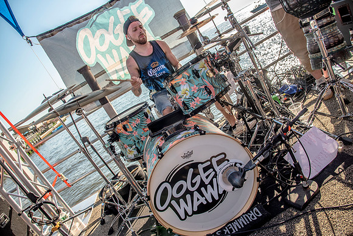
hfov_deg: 73.7
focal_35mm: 24
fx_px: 235
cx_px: 176
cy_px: 118
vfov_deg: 53.2
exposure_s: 1/200
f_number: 8
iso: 100
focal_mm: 24
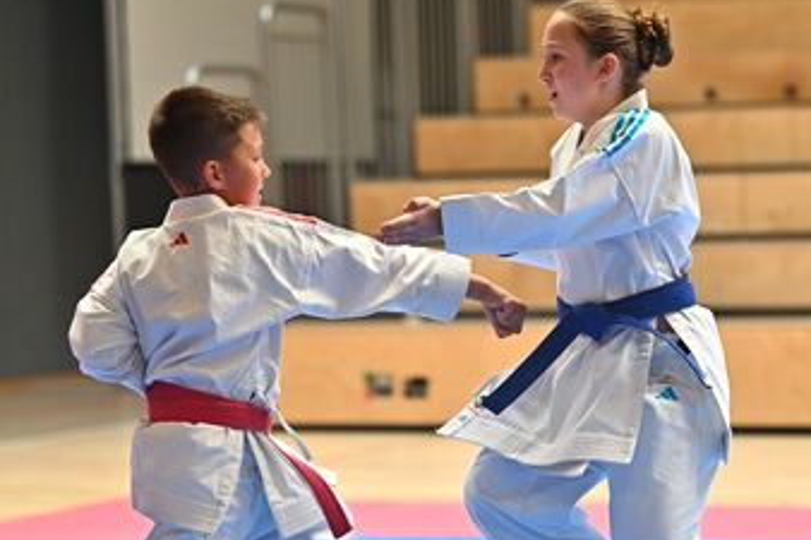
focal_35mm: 160
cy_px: 346
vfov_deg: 8.6
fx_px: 3603
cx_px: 501
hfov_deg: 12.8
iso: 2000
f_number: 2.8
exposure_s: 1/2500
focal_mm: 120
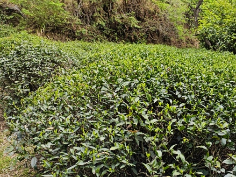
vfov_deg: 37.7
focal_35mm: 38
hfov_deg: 47.9
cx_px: 163
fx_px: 259
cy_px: 91
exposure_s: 1/110
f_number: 1.6
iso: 50
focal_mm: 5.84
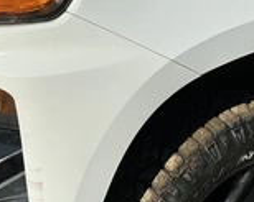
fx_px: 533
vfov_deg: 21.5
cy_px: 126
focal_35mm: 71
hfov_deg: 26.8
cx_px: 125
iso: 25
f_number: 1.8
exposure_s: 1/3534
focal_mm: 3
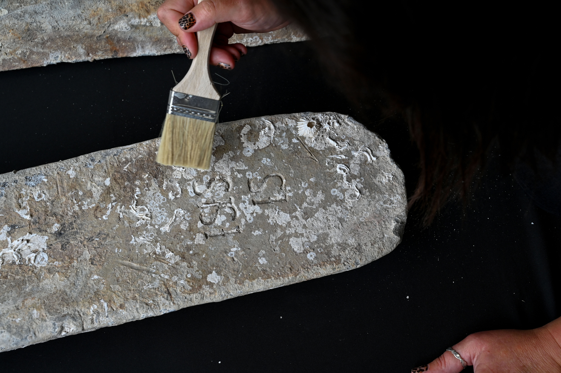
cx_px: 280
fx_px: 763
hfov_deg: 40.4
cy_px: 186
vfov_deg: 27.5
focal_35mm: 49
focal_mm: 49
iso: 500
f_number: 8
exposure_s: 1/400
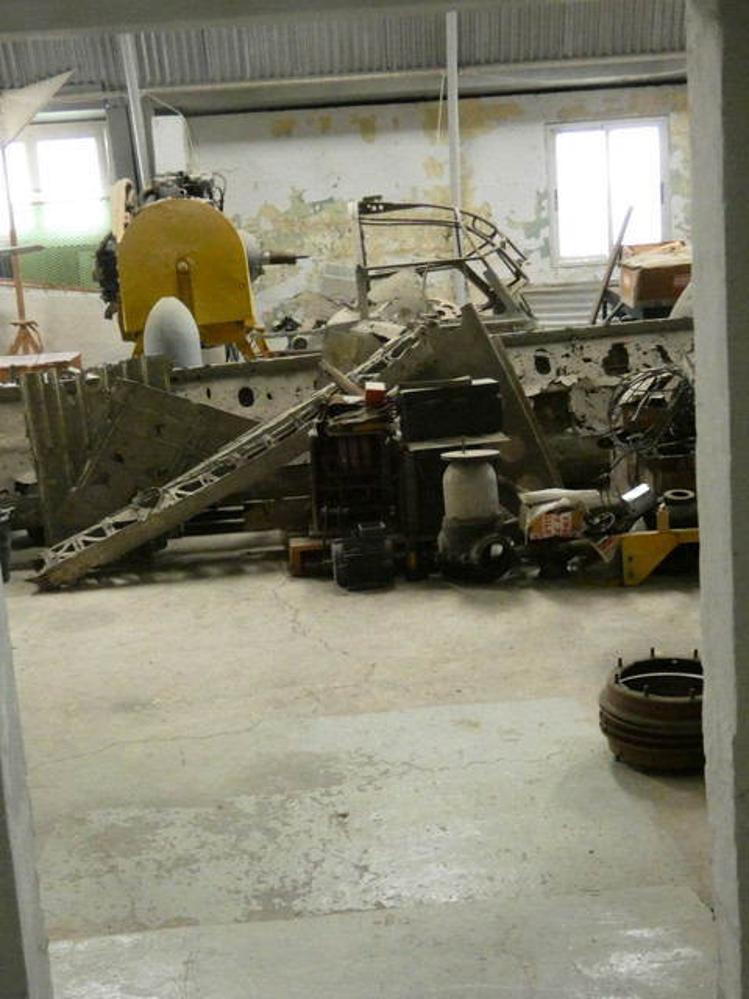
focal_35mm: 55
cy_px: 500
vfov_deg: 34.9
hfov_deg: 26.6
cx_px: 374
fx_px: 1587
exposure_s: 1/25
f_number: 4
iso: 1600
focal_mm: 9.9
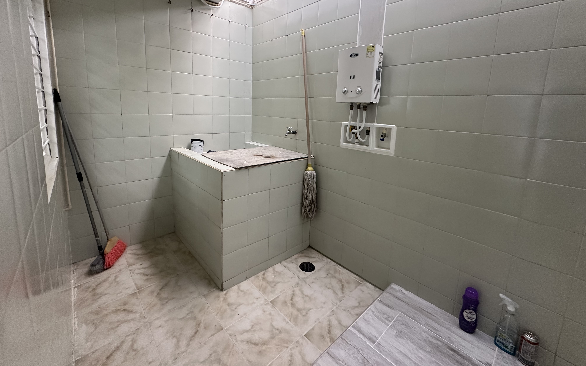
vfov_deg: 73.9
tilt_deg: -7.9
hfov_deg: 101.5
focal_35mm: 15
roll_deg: -2.3
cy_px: 144
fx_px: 240
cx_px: 290
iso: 320
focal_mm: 2.22
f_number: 2.2
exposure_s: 1/120
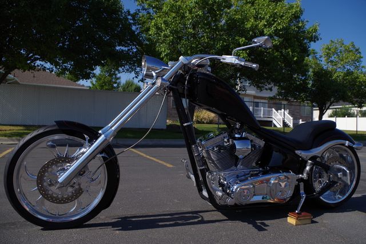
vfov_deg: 43.6
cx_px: 183
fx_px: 305
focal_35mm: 30
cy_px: 122
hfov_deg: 61.9
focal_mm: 20
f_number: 8
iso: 100
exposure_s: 1/400
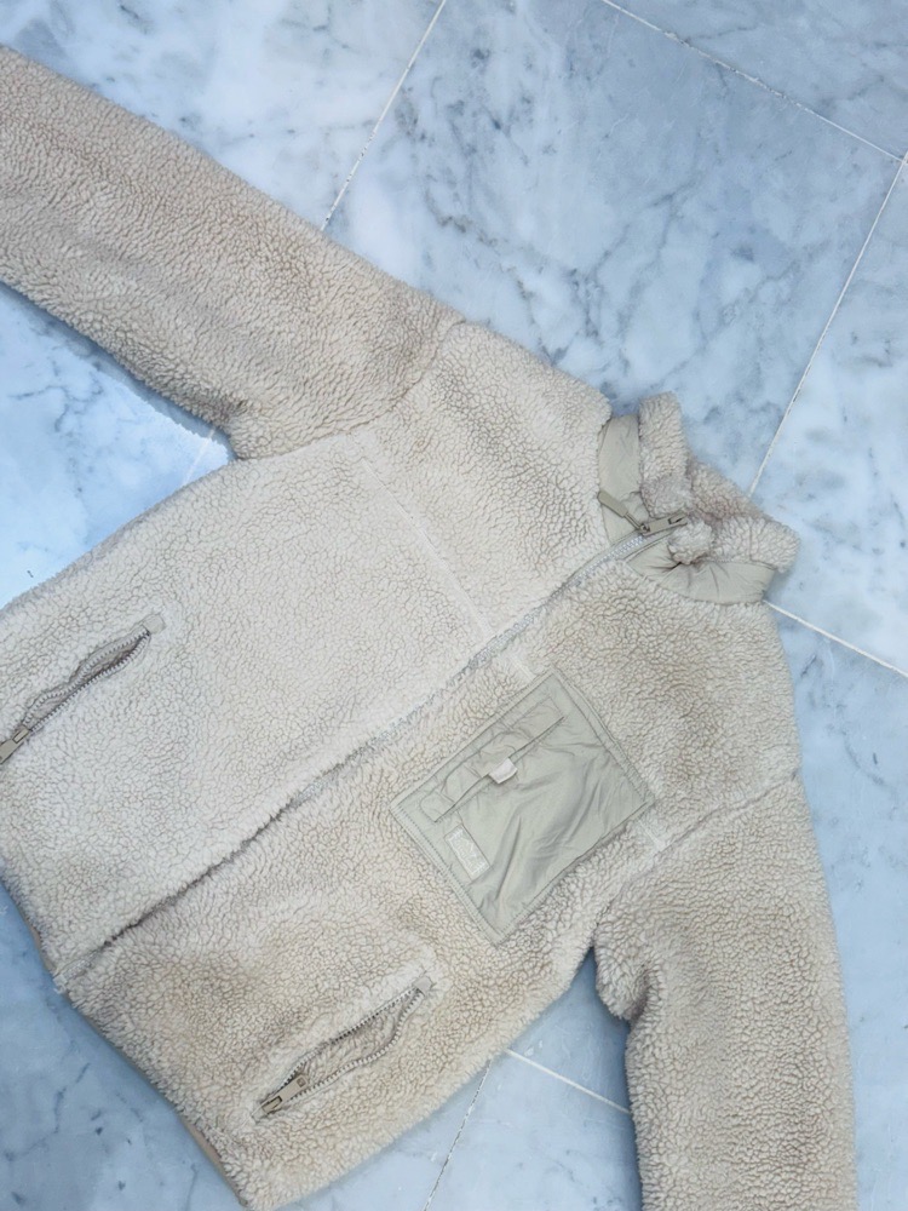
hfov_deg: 30.3
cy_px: 606
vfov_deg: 39.7
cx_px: 454
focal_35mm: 48
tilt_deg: -75.6
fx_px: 1679
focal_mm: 6.76
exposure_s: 1/121
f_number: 1.78
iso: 50
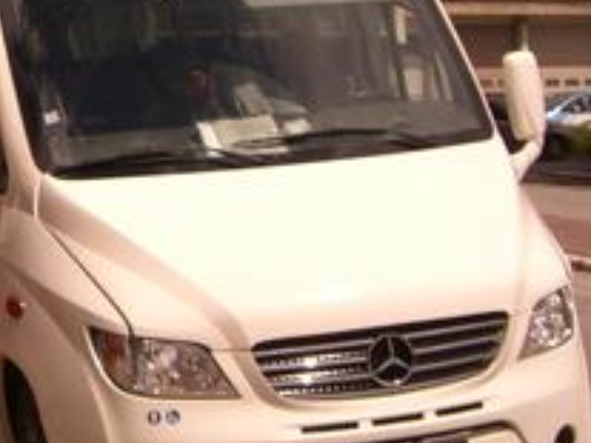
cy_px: 107
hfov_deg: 20.6
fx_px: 1570
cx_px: -17
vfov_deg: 16.0
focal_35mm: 92
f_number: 4.3
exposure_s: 1/2000
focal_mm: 6.2
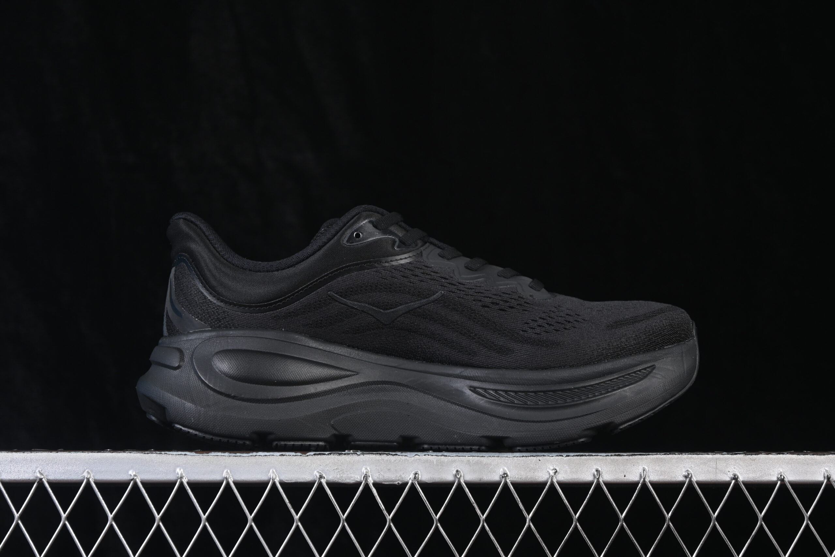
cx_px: 418
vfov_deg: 18.2
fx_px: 1740
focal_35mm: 75
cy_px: 278
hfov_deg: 27.0
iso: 160
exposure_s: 1/60
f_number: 6.3
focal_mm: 50
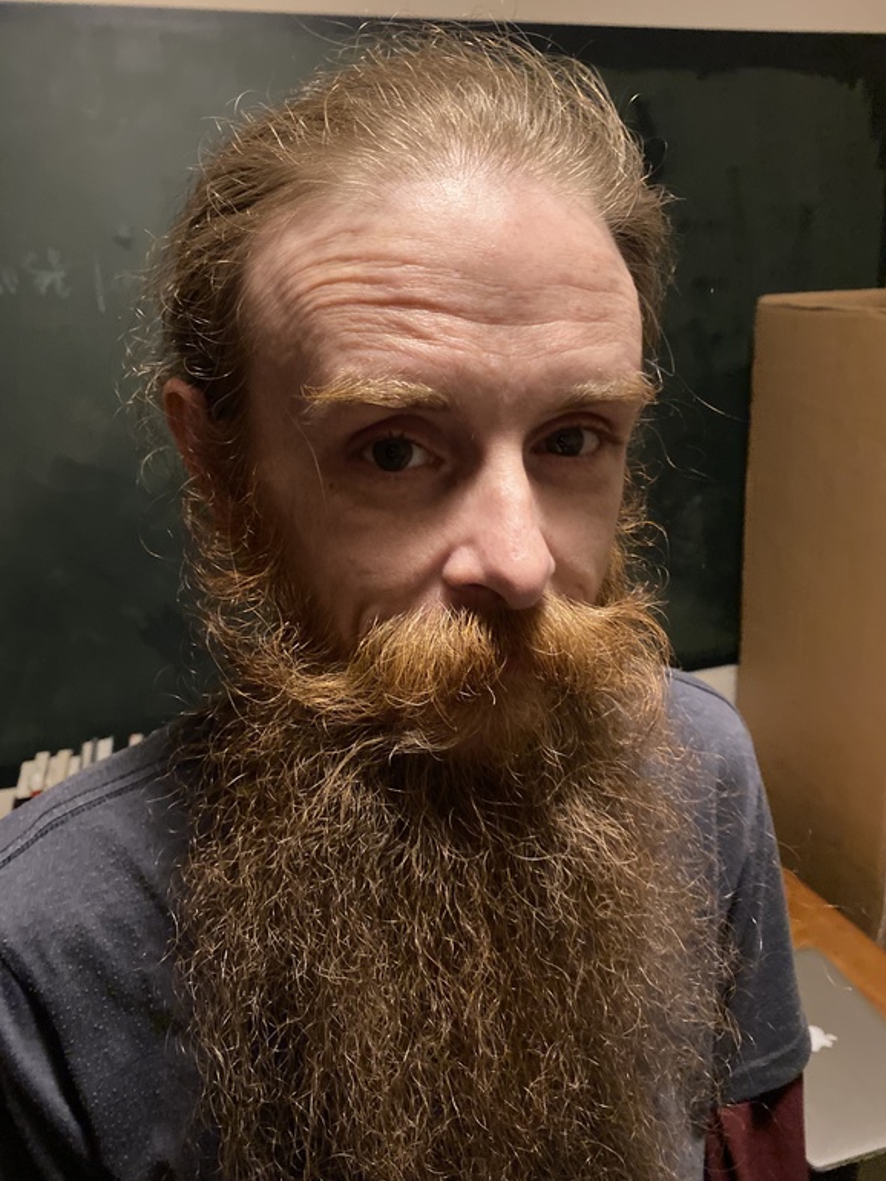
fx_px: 921
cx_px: 452
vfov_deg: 65.3
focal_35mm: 27
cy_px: 580
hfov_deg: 51.4
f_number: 1.8
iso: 1000
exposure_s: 1/30
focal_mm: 4.25
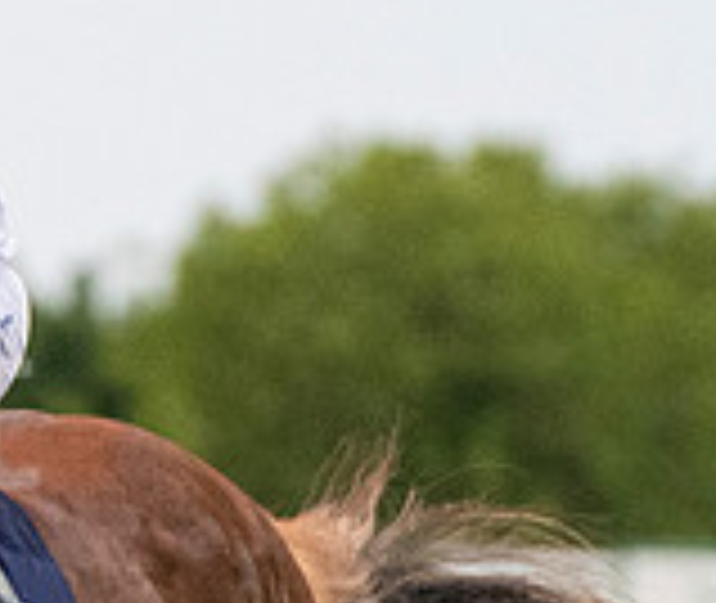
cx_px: -520
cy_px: 358
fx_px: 34905
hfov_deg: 1.2
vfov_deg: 1.0
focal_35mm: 1613
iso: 3200
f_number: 4
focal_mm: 200
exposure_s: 1/1600
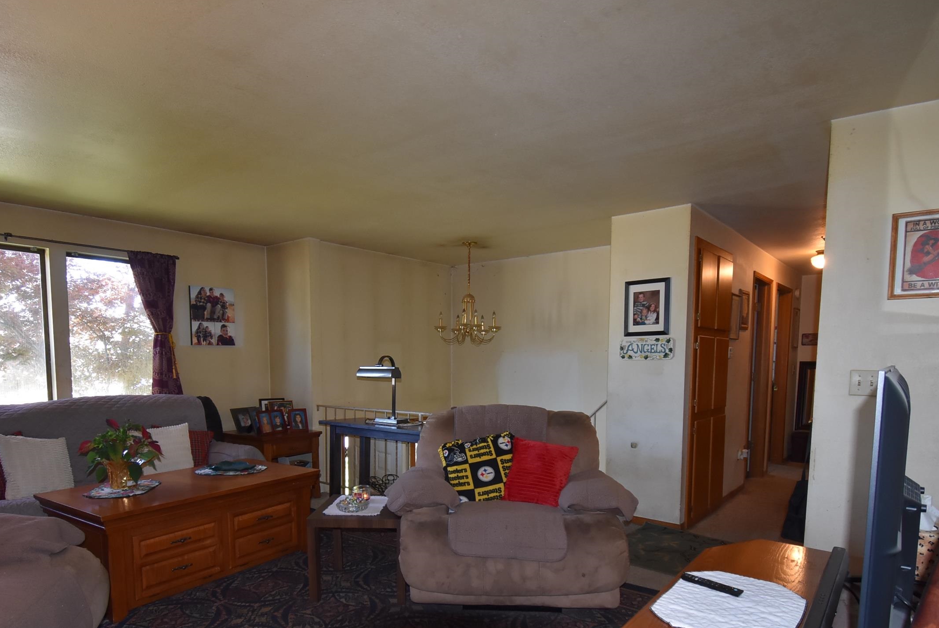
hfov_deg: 81.1
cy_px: 412
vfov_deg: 58.4
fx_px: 548
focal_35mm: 21
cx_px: 440
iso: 900
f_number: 4.5
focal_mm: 10
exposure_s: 1/60
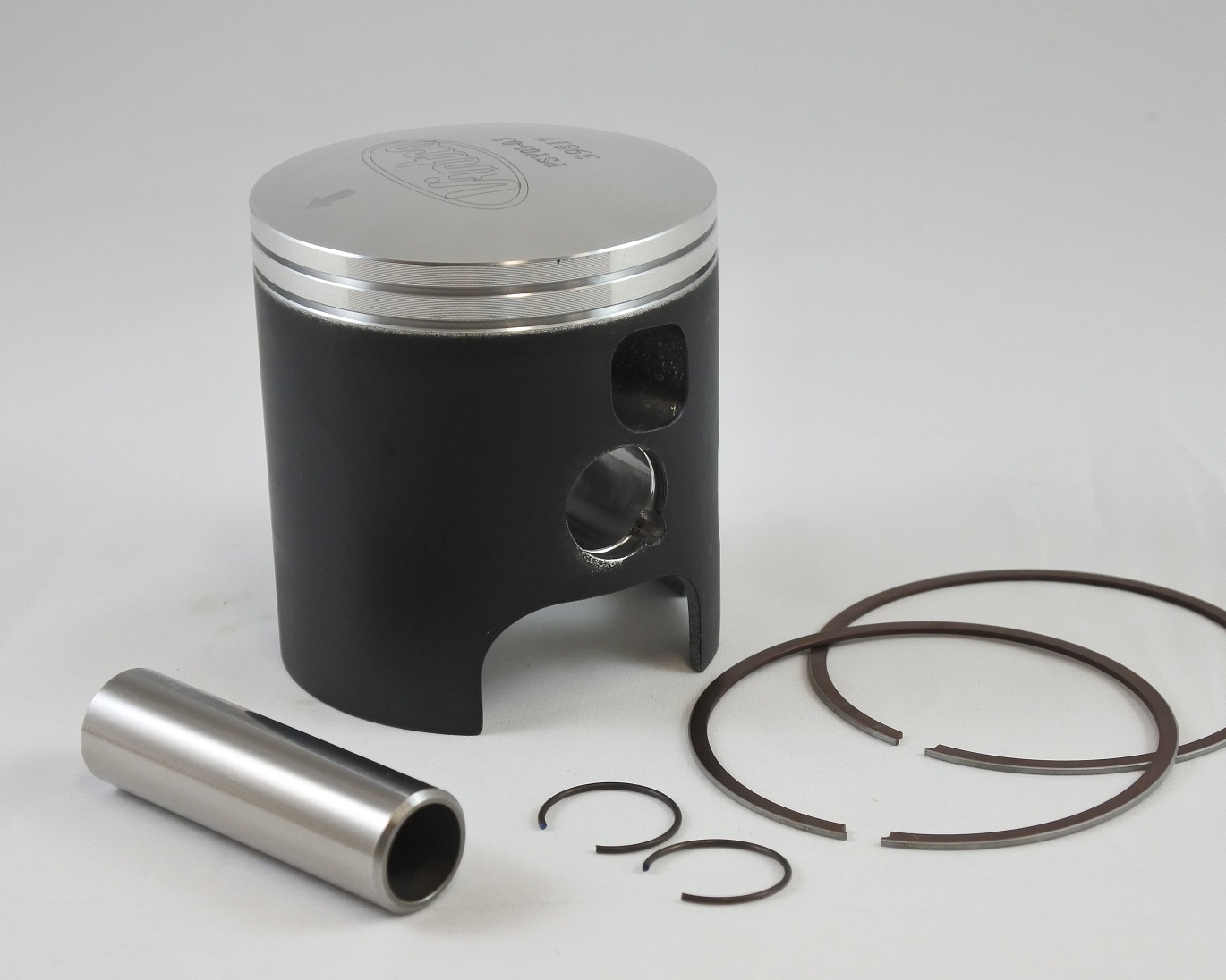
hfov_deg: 30.0
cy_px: 495
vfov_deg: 24.2
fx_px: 2286
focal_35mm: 63
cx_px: 683
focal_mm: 20.6
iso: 400
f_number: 4.8
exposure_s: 1/125
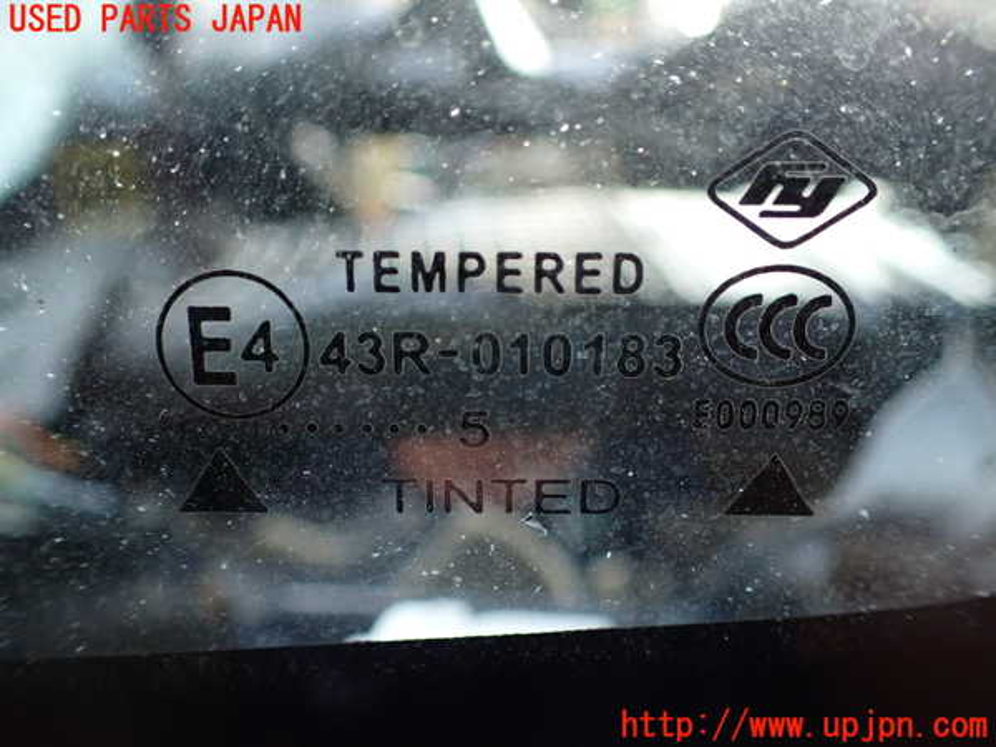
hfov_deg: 60.0
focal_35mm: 30
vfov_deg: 46.8
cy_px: 374
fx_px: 863
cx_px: 498
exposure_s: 1/125
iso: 320
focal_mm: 5.4
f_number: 2.3
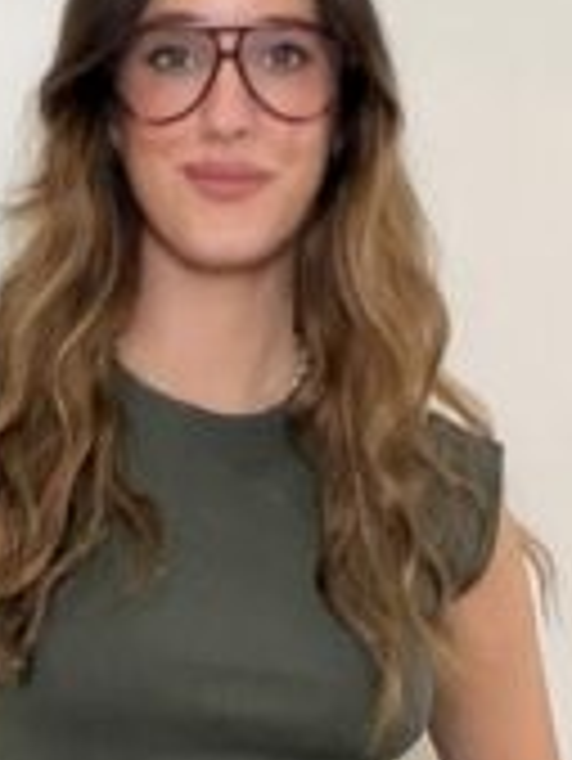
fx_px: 3125
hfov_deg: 10.5
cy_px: 1120
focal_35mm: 142
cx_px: 275
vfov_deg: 13.2
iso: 200
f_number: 1.9
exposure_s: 1/60
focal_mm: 2.71
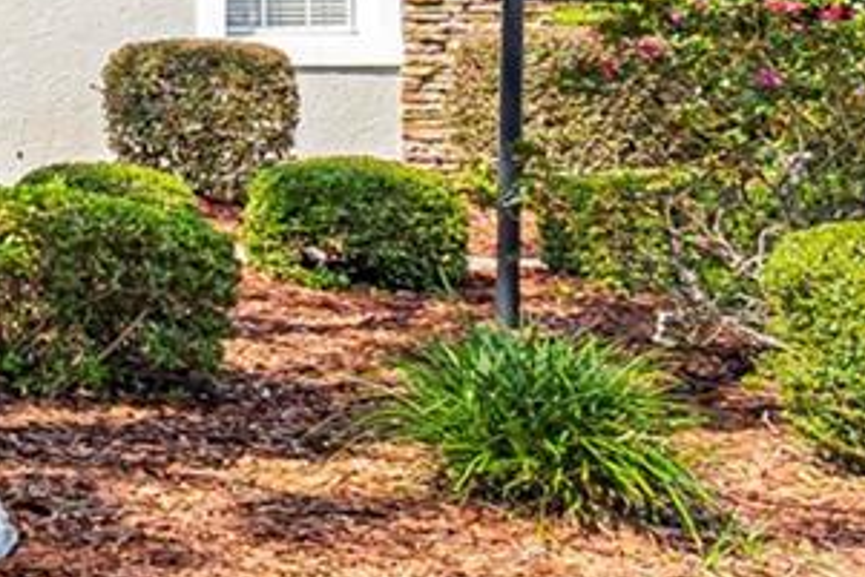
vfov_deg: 15.8
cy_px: 17
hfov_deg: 15.4
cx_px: -1121
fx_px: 2043
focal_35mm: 85
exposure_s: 1/160
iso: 400
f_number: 8
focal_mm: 16
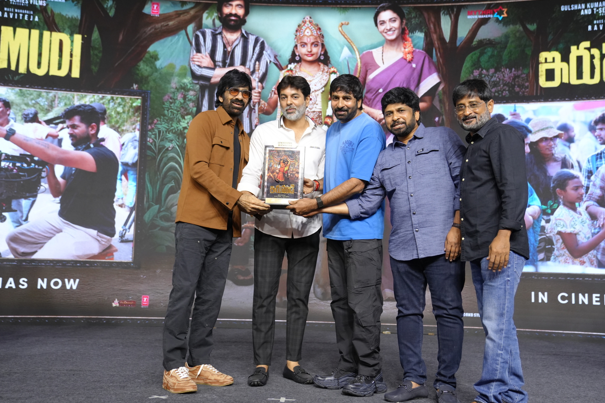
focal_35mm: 41
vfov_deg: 32.6
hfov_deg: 47.4
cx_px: 320
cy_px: 199
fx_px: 689
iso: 1600
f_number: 3.5
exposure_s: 1/160
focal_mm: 38
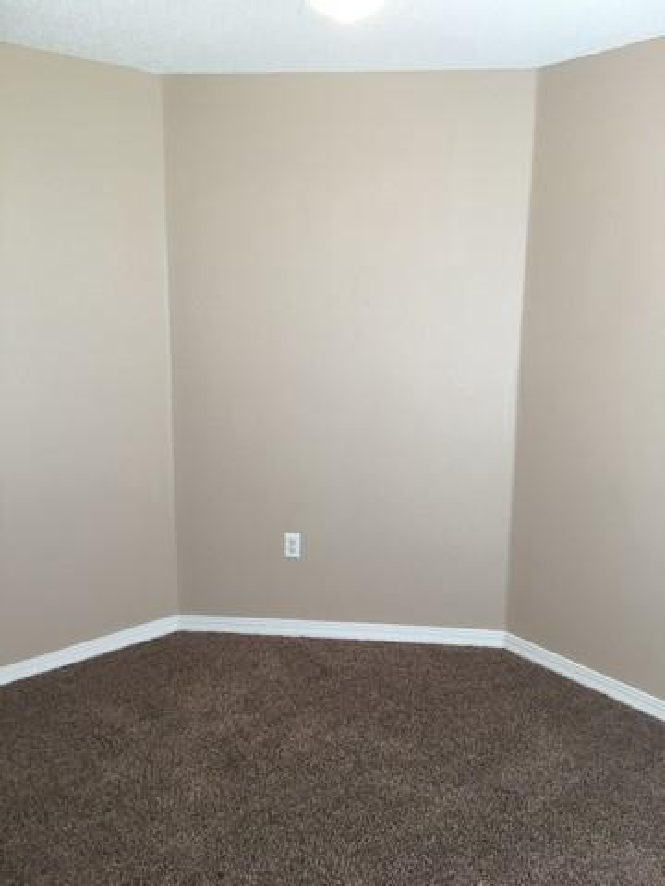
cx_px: 332
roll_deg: -1.0
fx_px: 743
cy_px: 443
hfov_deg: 48.2
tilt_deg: -9.7
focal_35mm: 29
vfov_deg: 61.7
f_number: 2.2
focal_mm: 4.15
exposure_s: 1/15
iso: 40
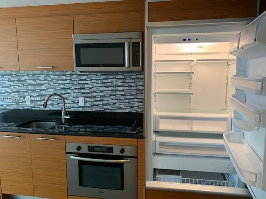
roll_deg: +0.6
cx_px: 133
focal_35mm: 26
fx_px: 200
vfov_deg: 53.1
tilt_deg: -7.6
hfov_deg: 67.3
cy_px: 100
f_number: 1.8
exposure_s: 1/60
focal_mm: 4.25
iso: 80
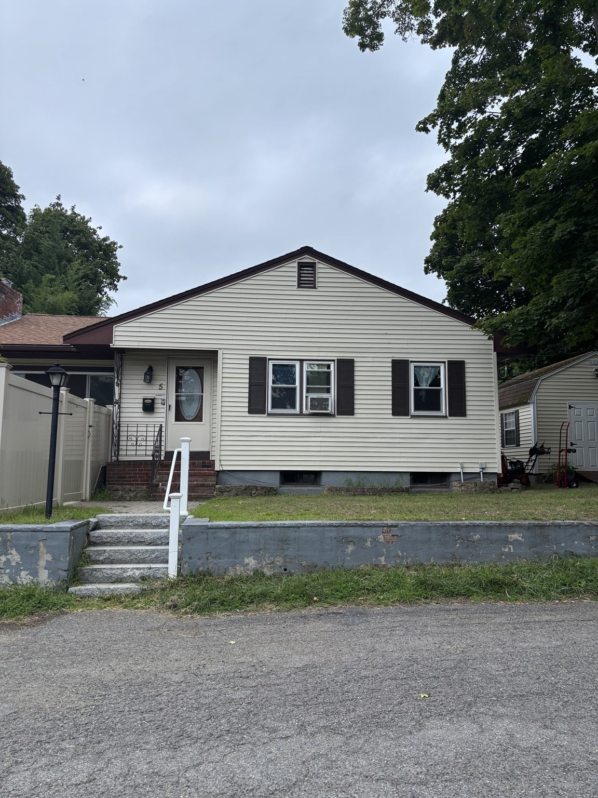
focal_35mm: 26
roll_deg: -1.3
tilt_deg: +7.1
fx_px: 599
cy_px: 399
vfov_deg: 67.3
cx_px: 299
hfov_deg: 53.1
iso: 50
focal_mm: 5.96
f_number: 1.6
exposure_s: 1/1027
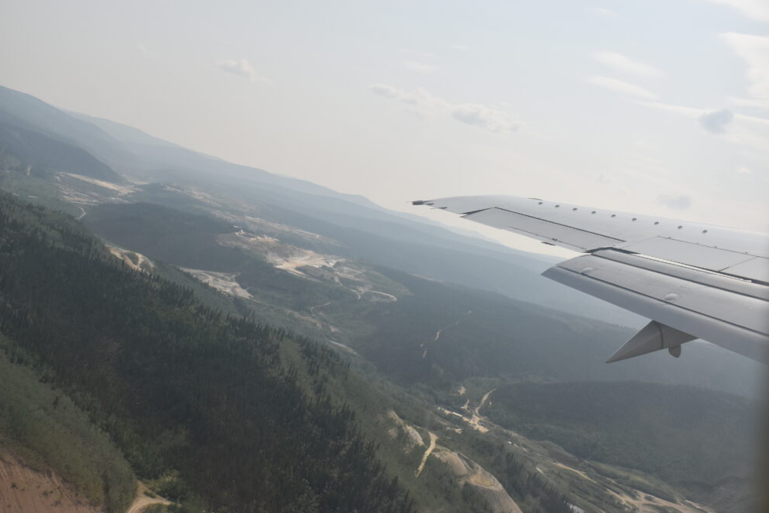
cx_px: 378
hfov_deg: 50.1
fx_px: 823
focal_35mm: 39
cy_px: 260
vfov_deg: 34.6
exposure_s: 1/2000
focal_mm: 25
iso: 400
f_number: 7.1
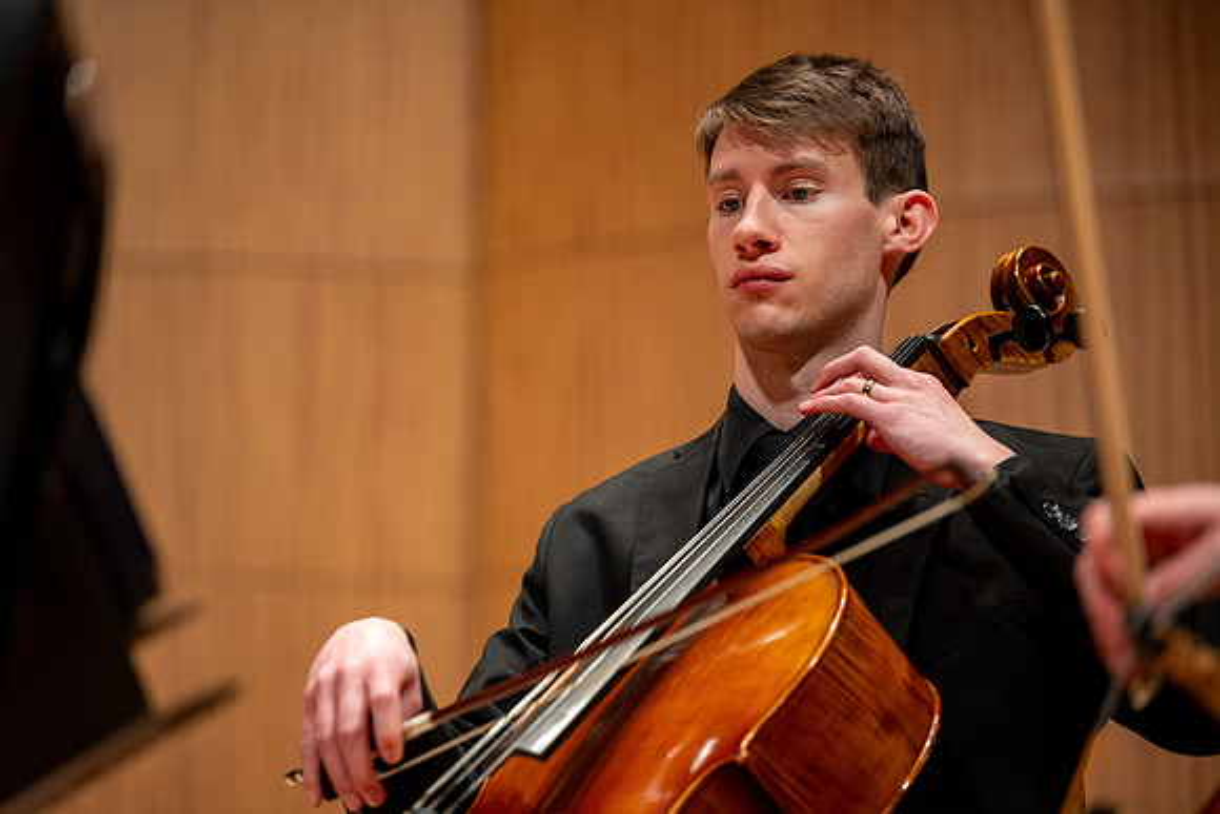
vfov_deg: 8.9
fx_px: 5254
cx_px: 610
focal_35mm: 155
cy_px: 407
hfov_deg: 13.2
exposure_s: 1/200
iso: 1000
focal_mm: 155
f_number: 2.8
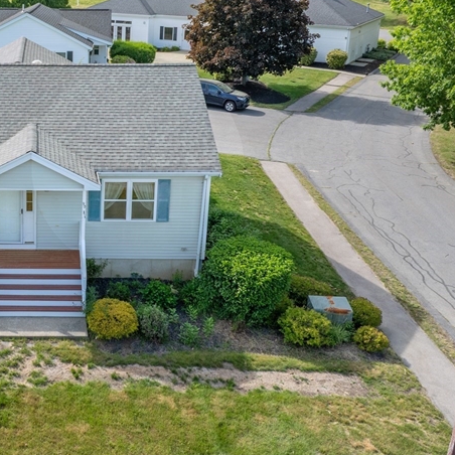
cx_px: 35
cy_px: 164
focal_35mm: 48
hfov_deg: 33.3
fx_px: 714
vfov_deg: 35.1
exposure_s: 1/200
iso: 100
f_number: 5
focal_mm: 12.29
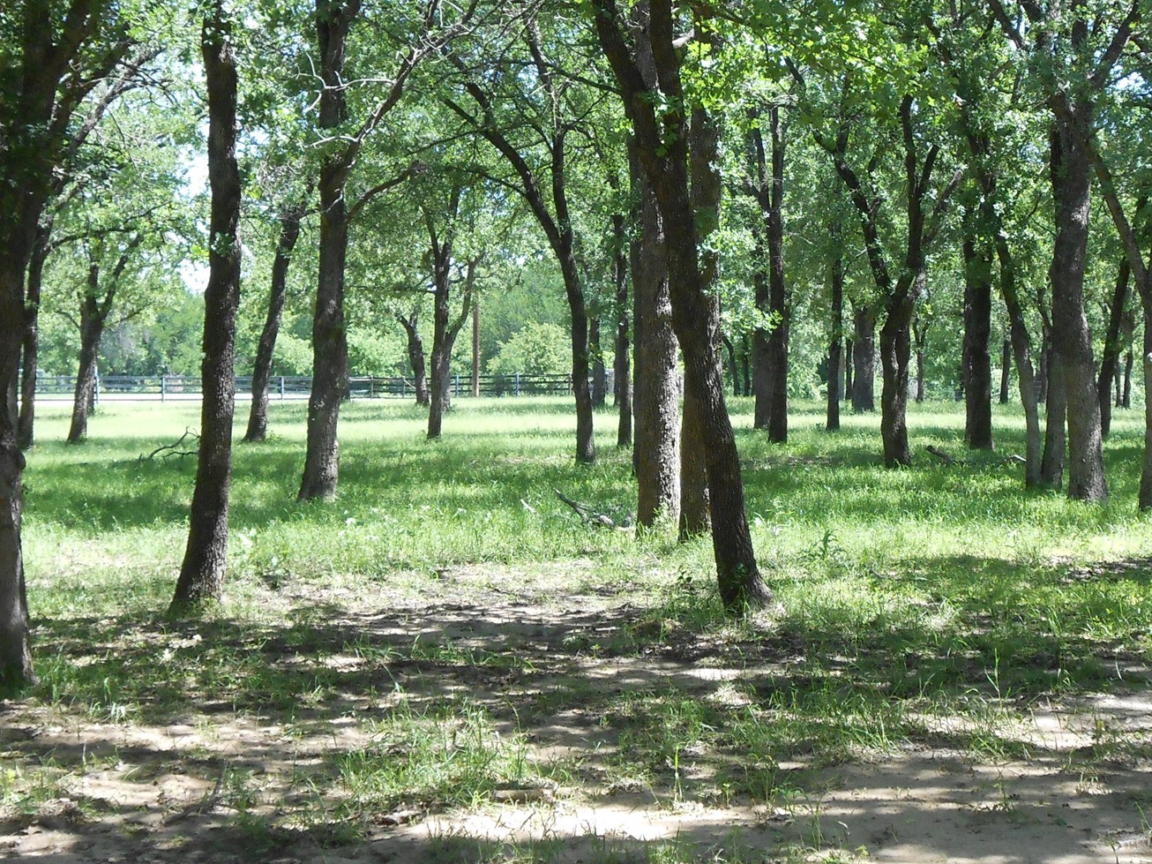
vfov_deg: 21.3
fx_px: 2296
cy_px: 319
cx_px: 663
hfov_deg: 28.1
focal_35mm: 69
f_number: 4.5
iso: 250
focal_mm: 7.8
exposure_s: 1/250
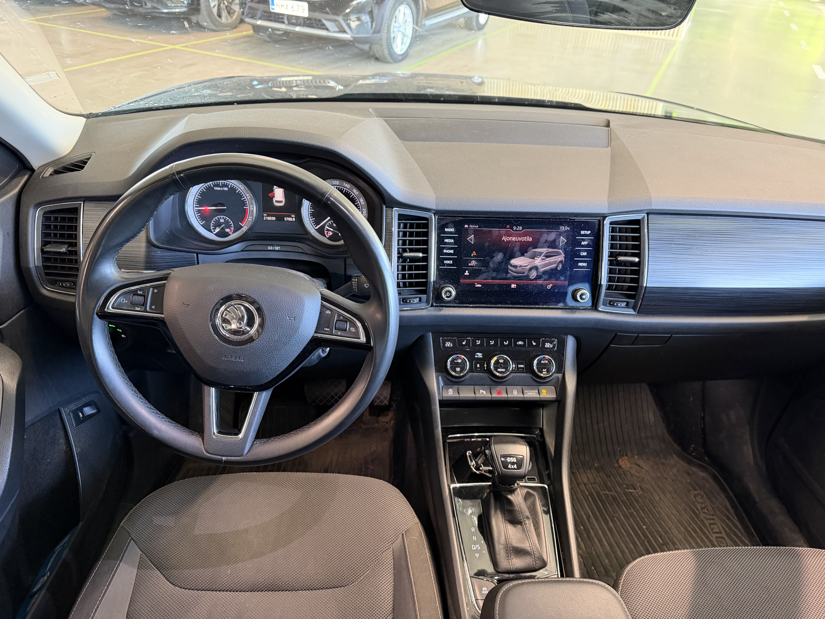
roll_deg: -5.4
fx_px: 572
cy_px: 310
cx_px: 412
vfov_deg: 56.8
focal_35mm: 24
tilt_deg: -35.0
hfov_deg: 71.6
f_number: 1.78
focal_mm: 6.76
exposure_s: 1/50
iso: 500
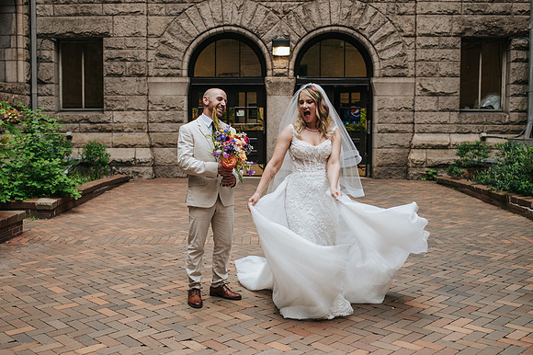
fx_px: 615
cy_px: 183
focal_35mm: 42
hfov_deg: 46.8
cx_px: 245
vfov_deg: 32.2
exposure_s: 1/320
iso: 560
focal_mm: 35
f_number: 3.2
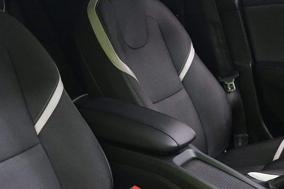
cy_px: 116
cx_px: 141
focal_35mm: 74
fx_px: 584
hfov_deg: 27.3
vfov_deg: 18.4
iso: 6400
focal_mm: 28
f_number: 3.5
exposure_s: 1/100
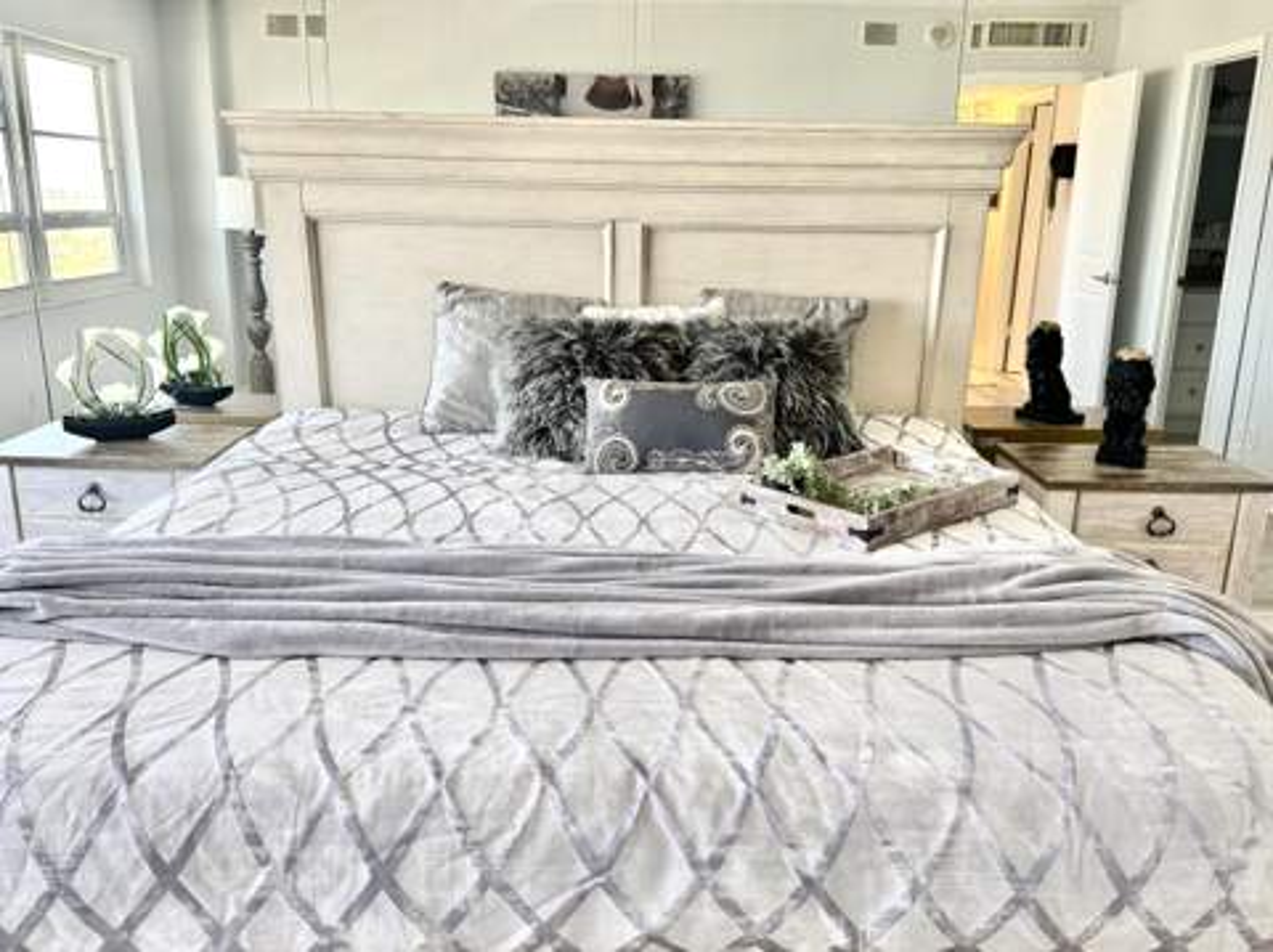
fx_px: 882
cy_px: 476
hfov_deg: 71.7
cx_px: 636
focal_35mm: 24
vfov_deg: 56.7
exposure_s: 1/121
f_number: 1.78
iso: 125
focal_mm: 6.76
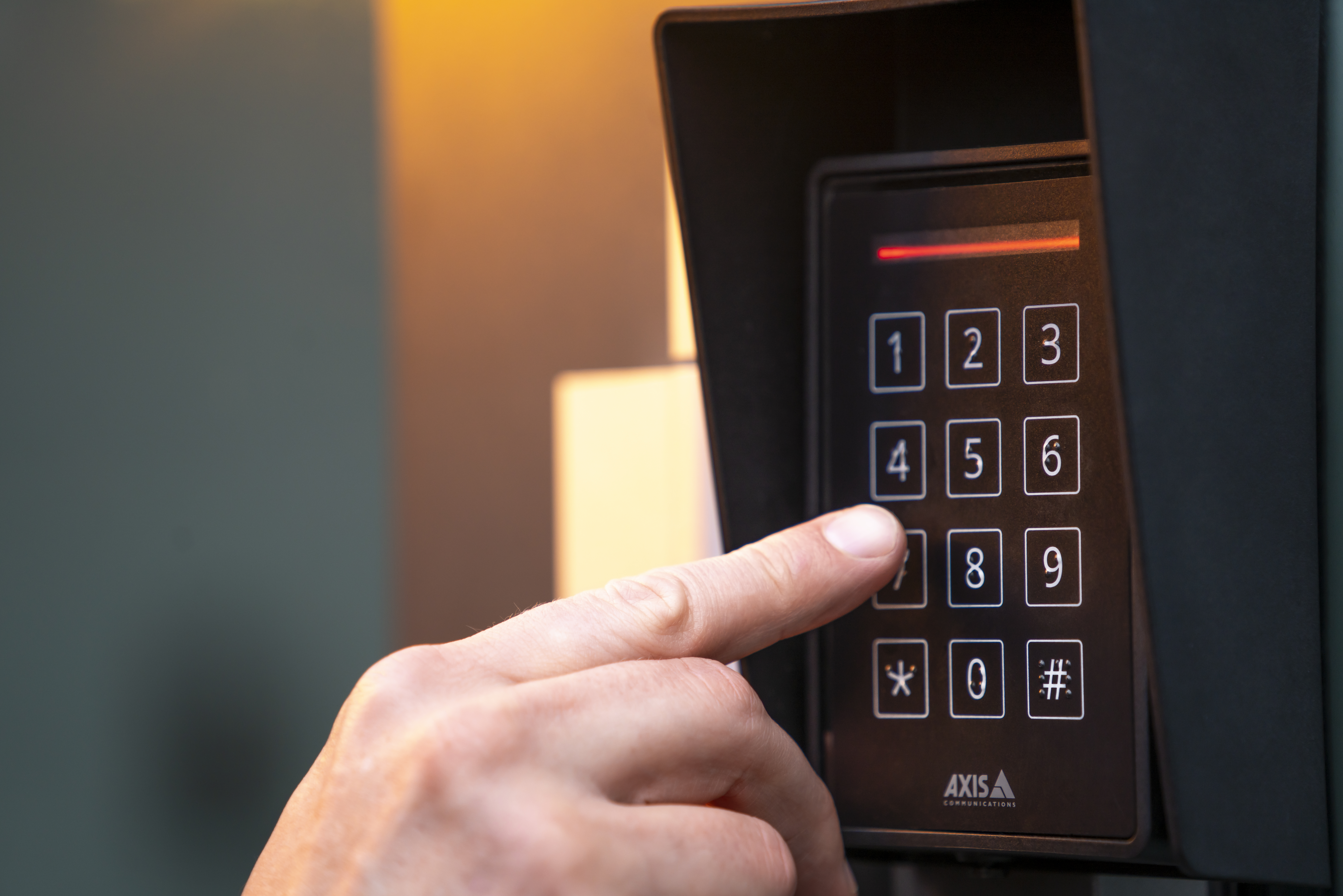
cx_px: 672
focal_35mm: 200
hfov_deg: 10.3
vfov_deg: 6.9
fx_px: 7461
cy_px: 448
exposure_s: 1/100
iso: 250
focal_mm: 200
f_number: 4
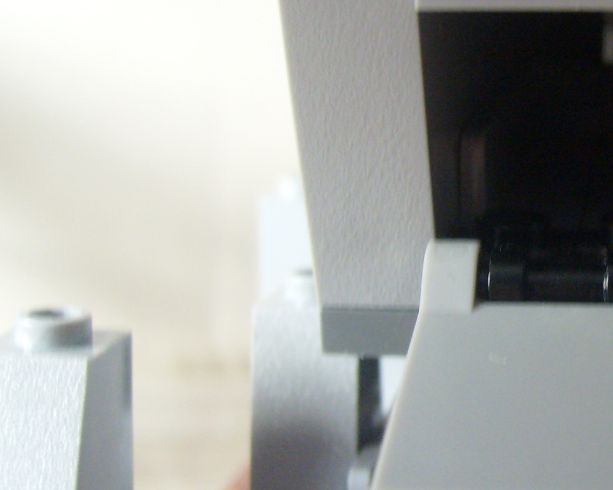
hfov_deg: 25.2
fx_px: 1306
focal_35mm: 72
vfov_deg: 21.2
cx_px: 612
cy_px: 190
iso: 200
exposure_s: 1/15
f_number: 2.8
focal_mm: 5.8
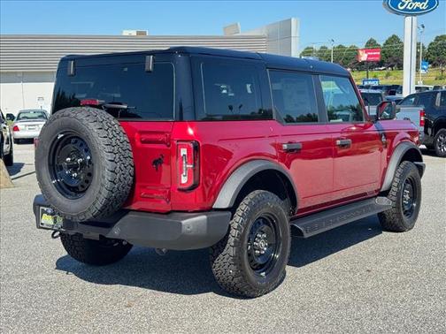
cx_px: 223
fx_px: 618
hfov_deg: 39.7
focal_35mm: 48
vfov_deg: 30.3
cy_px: 167
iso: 64
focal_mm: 6.76
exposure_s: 1/1490
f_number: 1.78
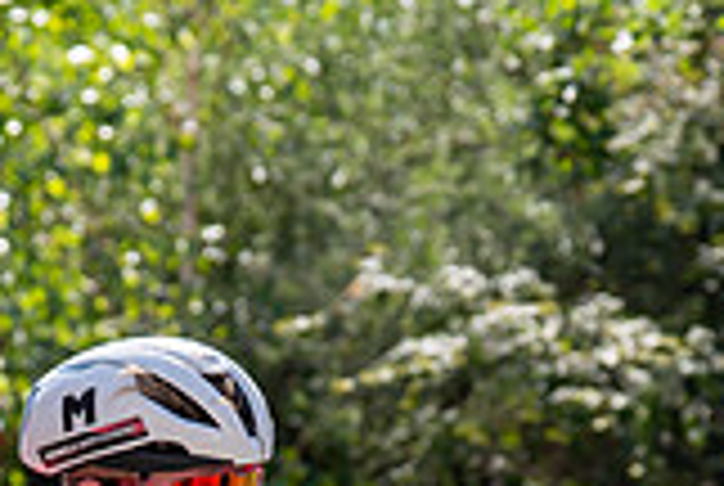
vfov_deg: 5.2
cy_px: 704
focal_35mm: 266
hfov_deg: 7.7
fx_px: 5359
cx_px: 81
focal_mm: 74
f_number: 3.5
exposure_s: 1/1000
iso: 200
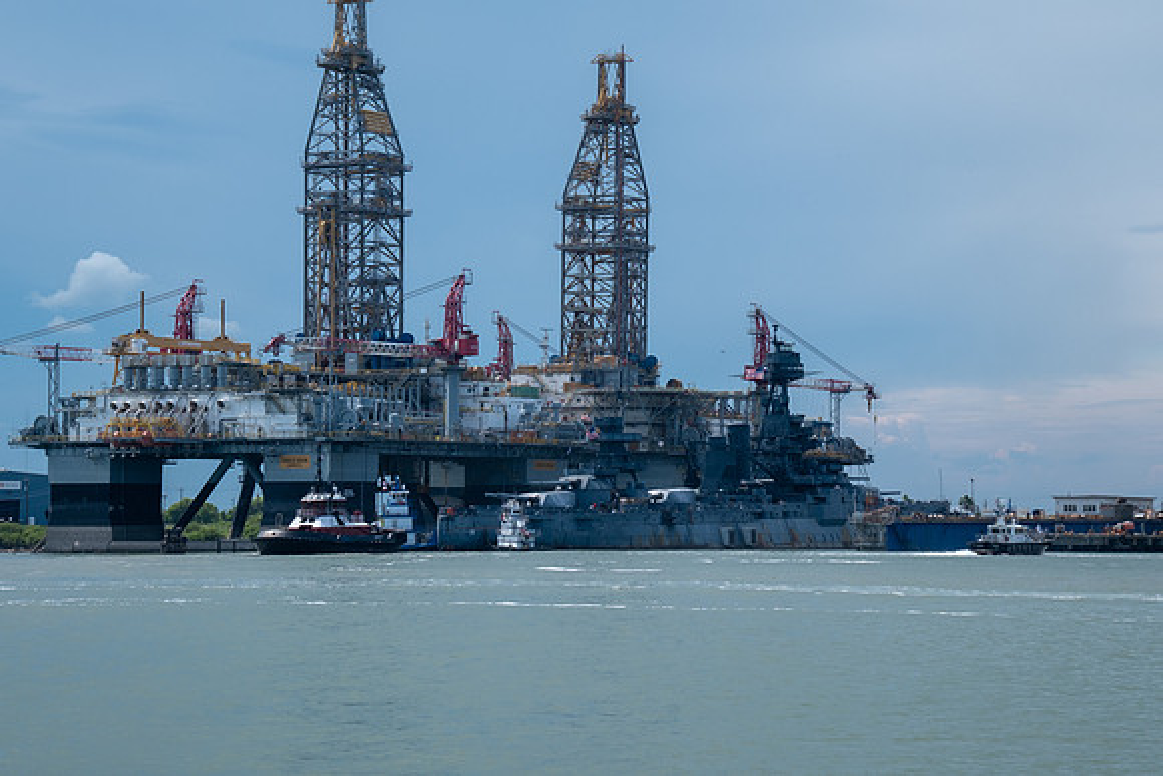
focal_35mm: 101
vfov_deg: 13.6
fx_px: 3263
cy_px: 388
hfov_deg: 20.2
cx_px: 582
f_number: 11
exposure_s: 1/210
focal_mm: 67.5
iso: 160
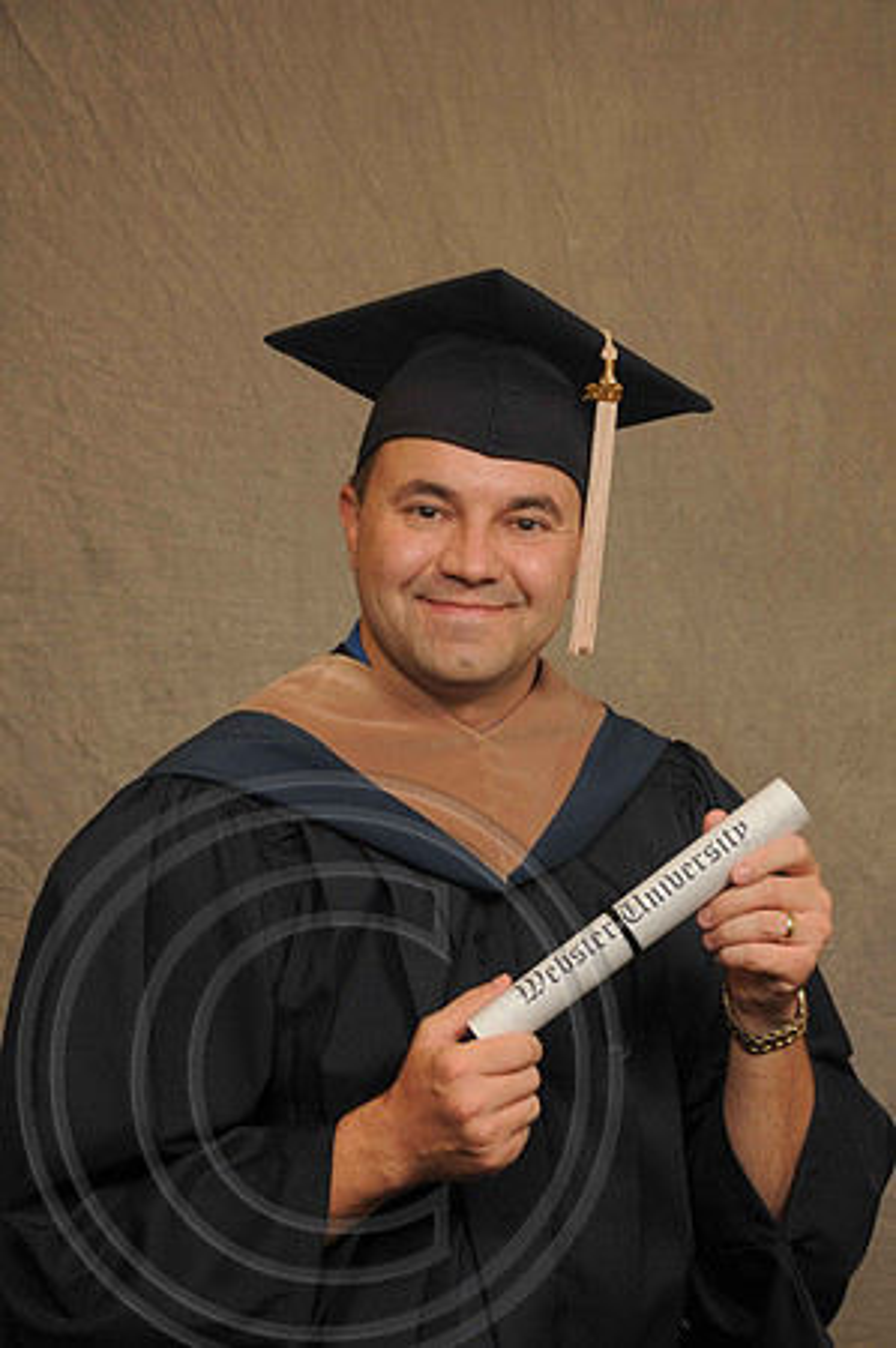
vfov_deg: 21.9
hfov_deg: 14.7
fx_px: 3480
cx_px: 448
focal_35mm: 93
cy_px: 674
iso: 200
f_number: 6.3
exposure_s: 1/60
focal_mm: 62
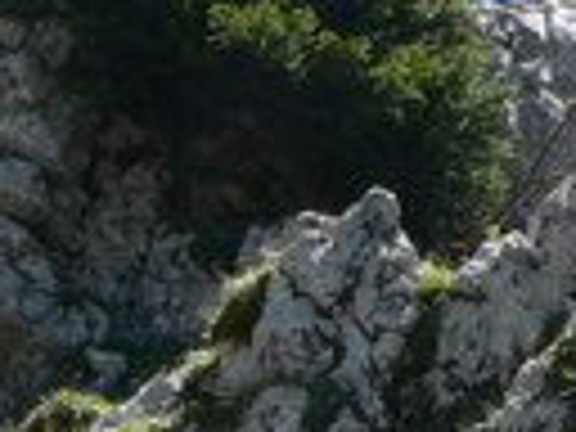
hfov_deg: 10.8
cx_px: -86
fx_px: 2995
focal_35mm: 180
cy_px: 598
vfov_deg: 8.1
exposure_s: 1/320
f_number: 4
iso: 80
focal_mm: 6
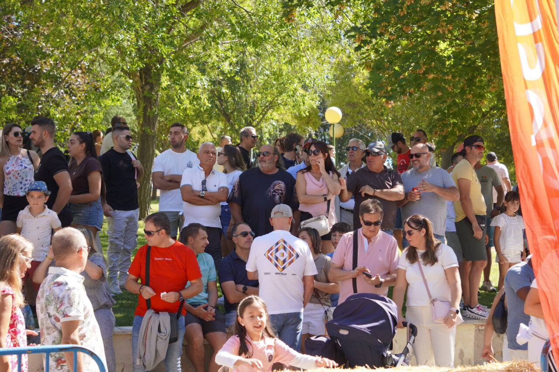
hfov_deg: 24.6
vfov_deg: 16.5
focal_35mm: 82
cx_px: 280
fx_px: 1281
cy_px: 186
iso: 100
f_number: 4.5
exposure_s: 1/160
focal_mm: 55
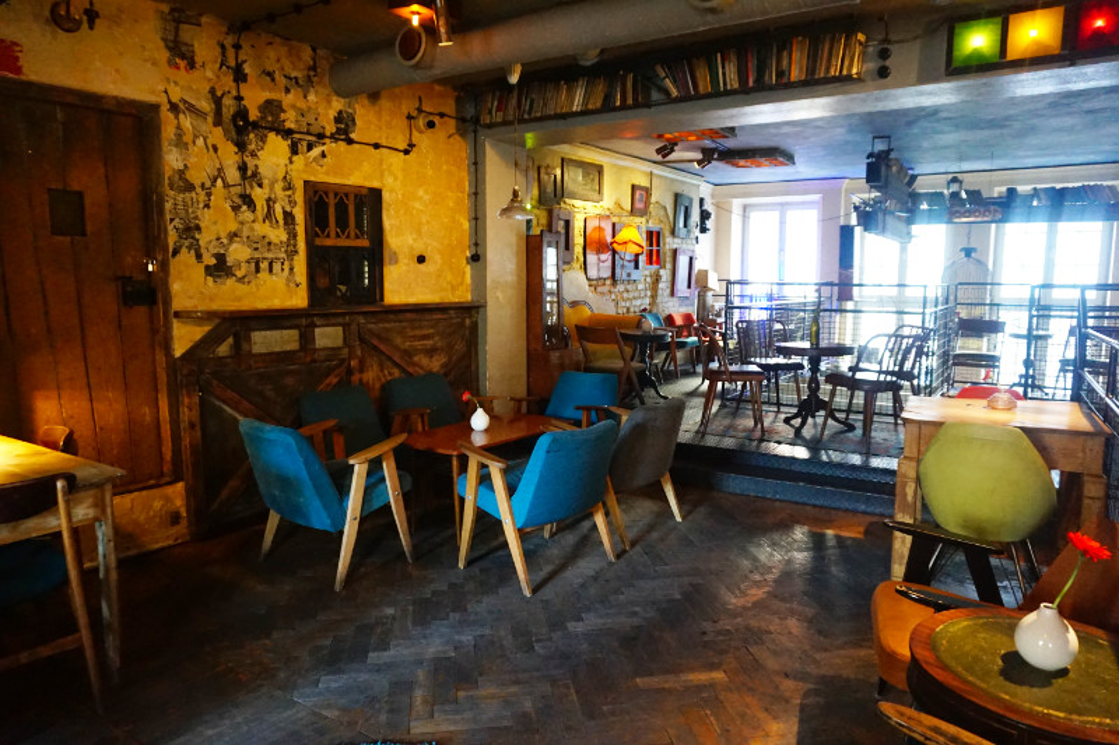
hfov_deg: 73.8
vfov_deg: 53.1
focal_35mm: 24
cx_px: 560
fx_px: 746
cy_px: 372
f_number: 4
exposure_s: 1/60
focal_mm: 16
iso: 3200
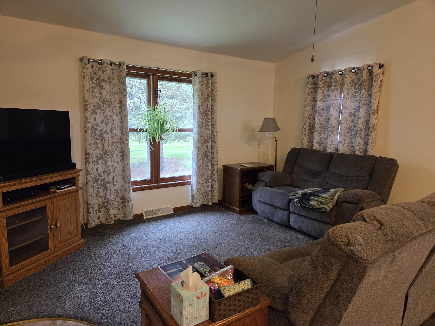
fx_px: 289
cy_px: 163
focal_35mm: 23
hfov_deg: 73.9
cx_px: 218
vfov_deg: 58.9
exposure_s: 1/120
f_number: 1.8
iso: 800
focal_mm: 5.4
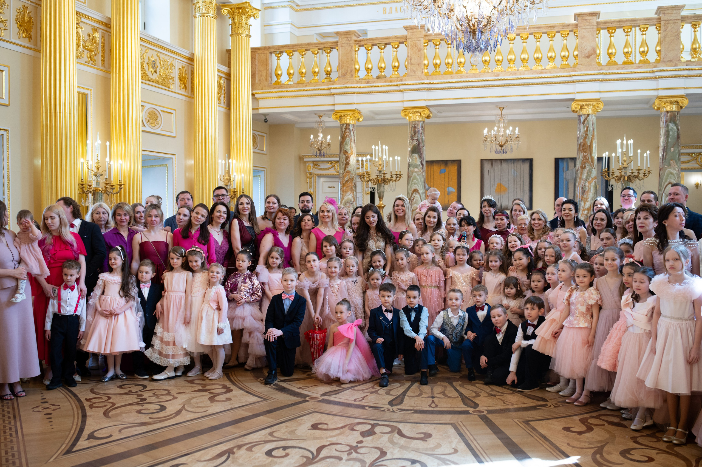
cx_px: 351
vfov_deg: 37.8
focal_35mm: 35
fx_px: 682
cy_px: 234
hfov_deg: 54.5
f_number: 3.5
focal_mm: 35
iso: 800
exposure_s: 1/500
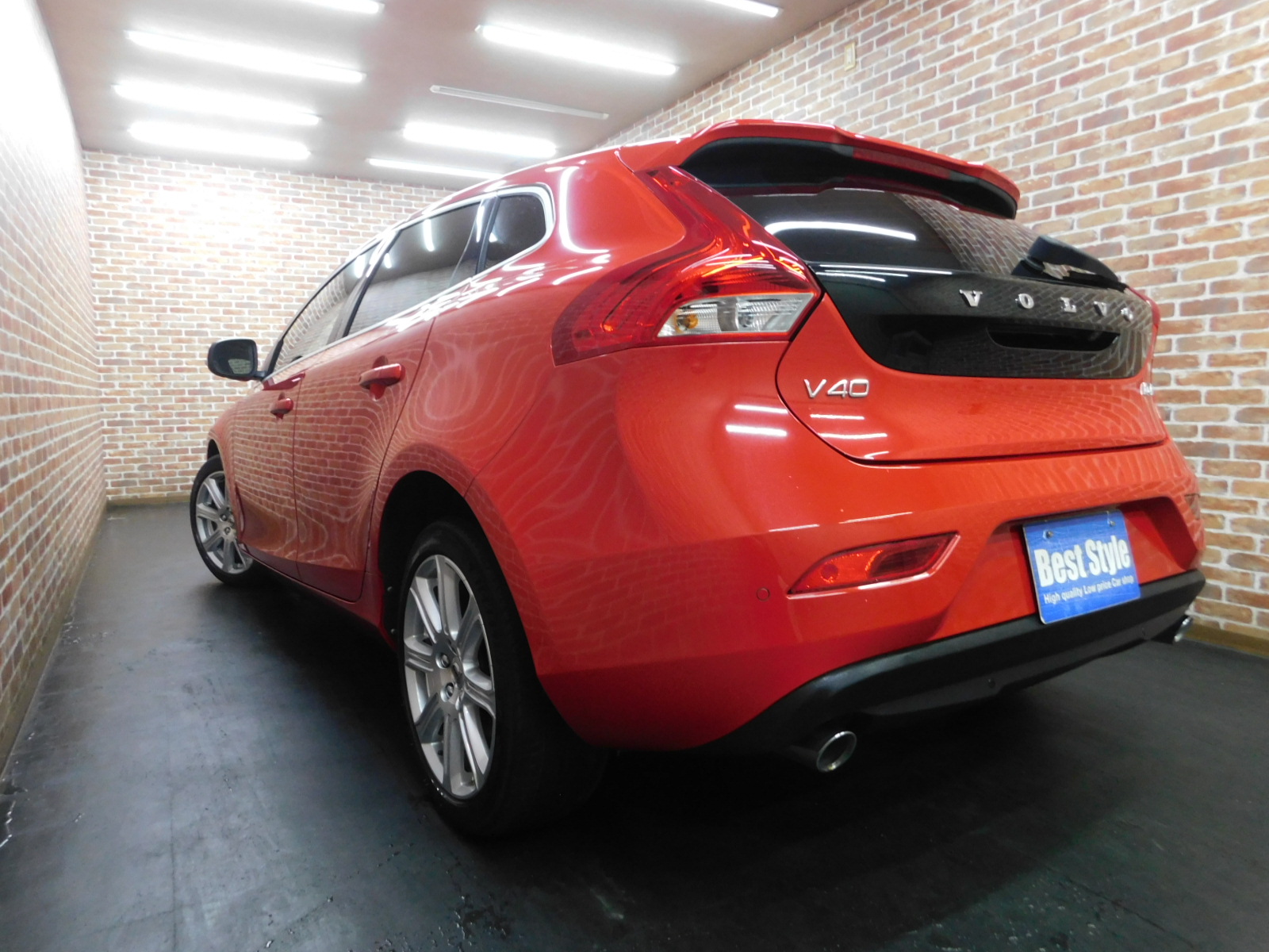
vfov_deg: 58.9
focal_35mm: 23
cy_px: 476
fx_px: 843
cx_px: 634
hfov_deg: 73.9
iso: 320
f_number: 3
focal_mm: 4
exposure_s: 1/30
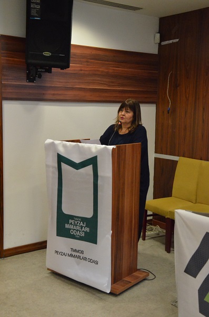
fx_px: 420
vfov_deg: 41.2
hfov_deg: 27.9
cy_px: 158
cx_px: 104
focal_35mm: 48
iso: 5000
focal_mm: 32
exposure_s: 1/125
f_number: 5.6
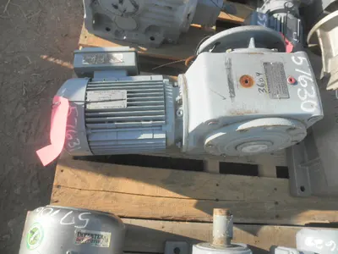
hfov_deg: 63.4
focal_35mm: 28
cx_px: 169
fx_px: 273
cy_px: 127
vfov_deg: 49.7
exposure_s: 1/500
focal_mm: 5
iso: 64
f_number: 3
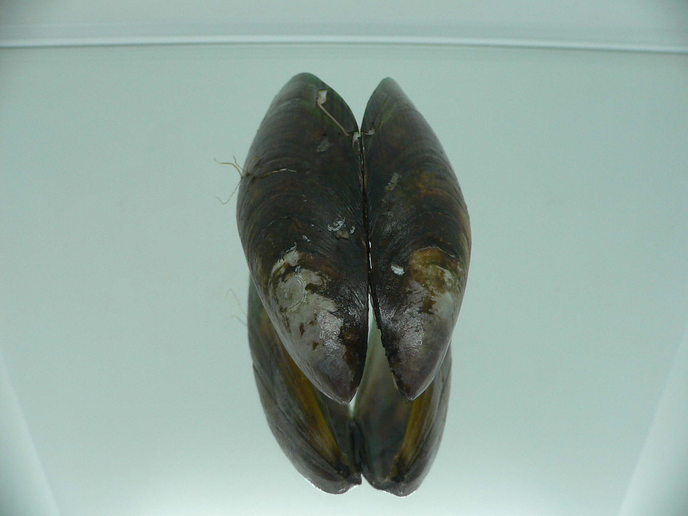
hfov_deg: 52.6
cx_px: 344
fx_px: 696
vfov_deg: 40.7
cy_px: 258
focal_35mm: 35
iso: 100
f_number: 2.8
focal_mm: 4.6
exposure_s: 1/60
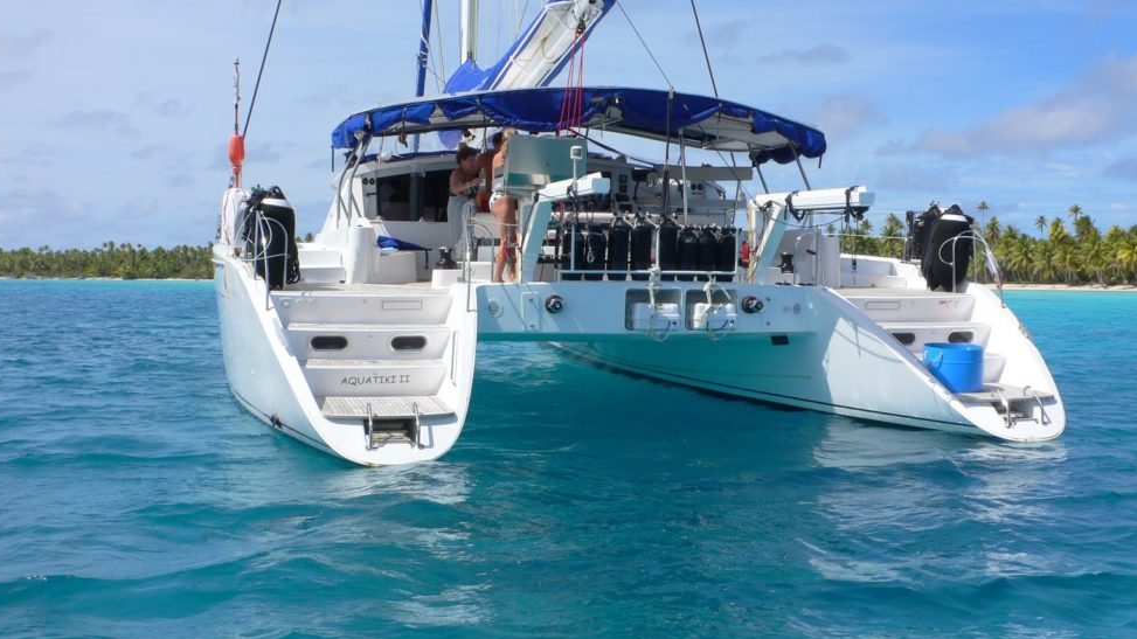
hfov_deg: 51.6
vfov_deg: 30.4
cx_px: 550
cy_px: 262
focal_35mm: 39
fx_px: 1176
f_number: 5.6
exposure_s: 1/500
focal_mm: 6.3
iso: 80
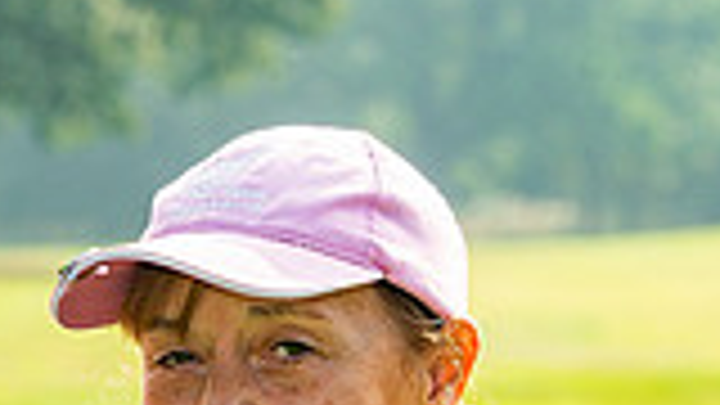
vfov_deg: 2.4
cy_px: 880
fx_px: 9450
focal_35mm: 495
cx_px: -18
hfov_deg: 4.4
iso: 100
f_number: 8
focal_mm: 116
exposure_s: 1/200
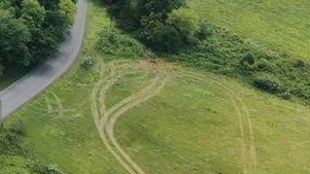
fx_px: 1027
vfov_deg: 9.1
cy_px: -164
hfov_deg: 14.5
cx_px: -290
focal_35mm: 125
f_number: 2.8
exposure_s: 1/1000
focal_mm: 4.39
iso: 100
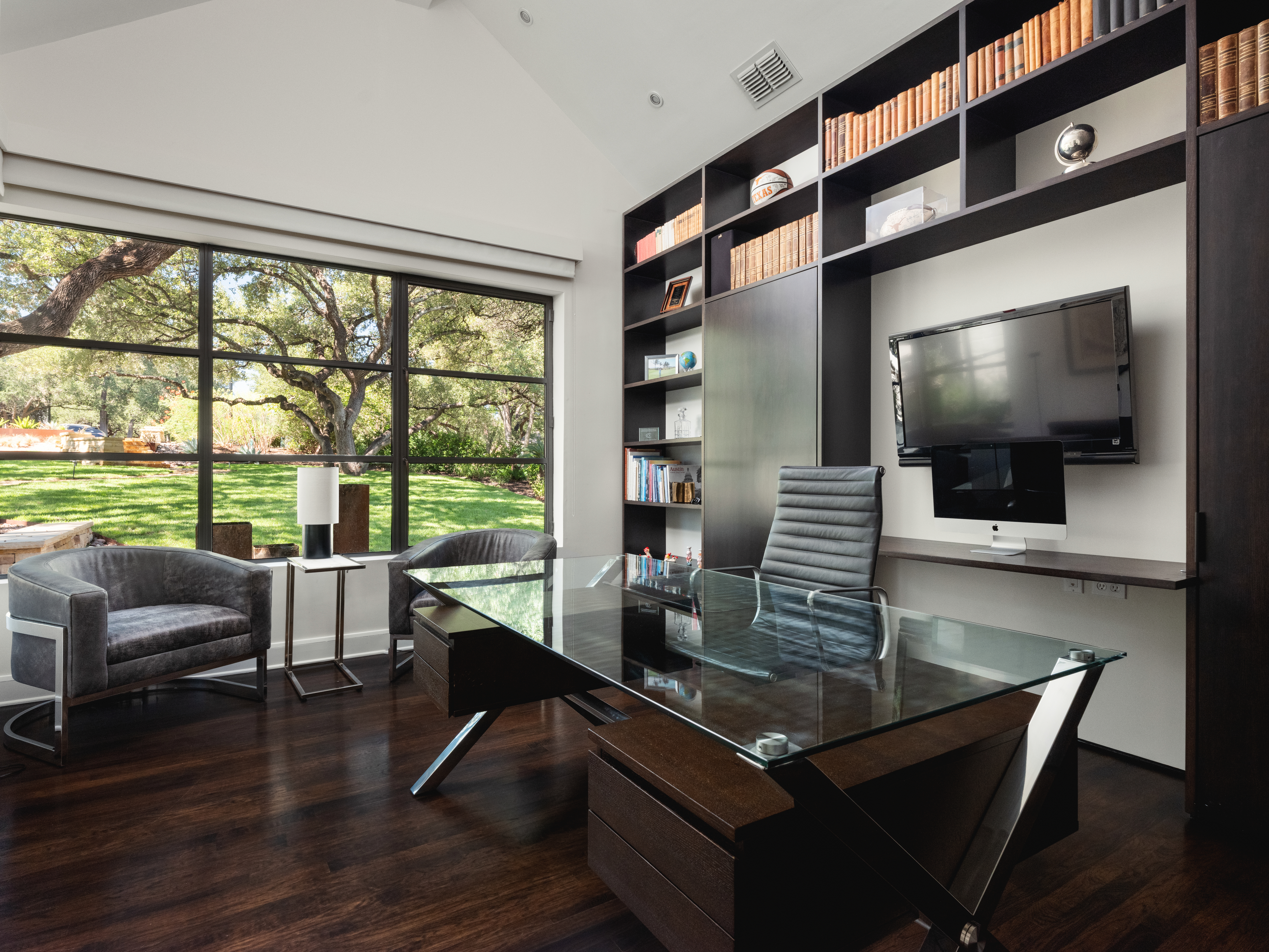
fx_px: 660
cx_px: 634
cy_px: 476
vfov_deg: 71.6
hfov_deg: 87.8
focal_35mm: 18
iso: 1000
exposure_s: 1/6
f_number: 13
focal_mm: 23.1
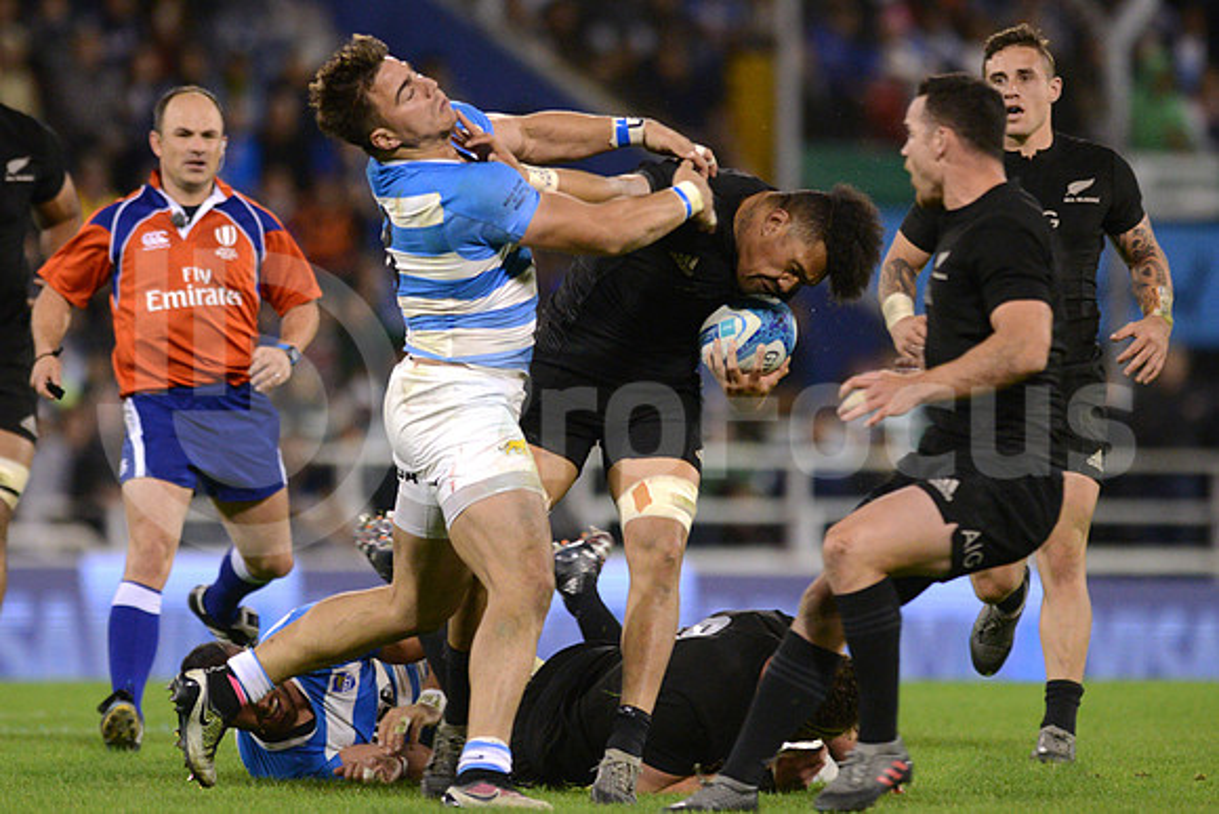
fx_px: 14224
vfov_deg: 3.3
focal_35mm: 420
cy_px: 407
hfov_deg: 4.9
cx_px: 610
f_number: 4
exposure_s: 1/800
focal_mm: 420
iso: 4500
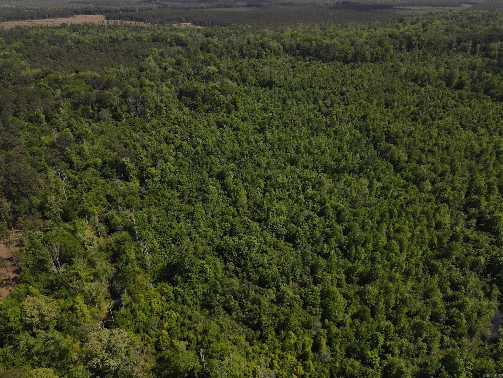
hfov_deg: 71.6
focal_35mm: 24
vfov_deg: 56.8
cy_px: 189
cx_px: 252
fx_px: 349
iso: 100
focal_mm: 4.5
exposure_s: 1/100
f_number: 2.8
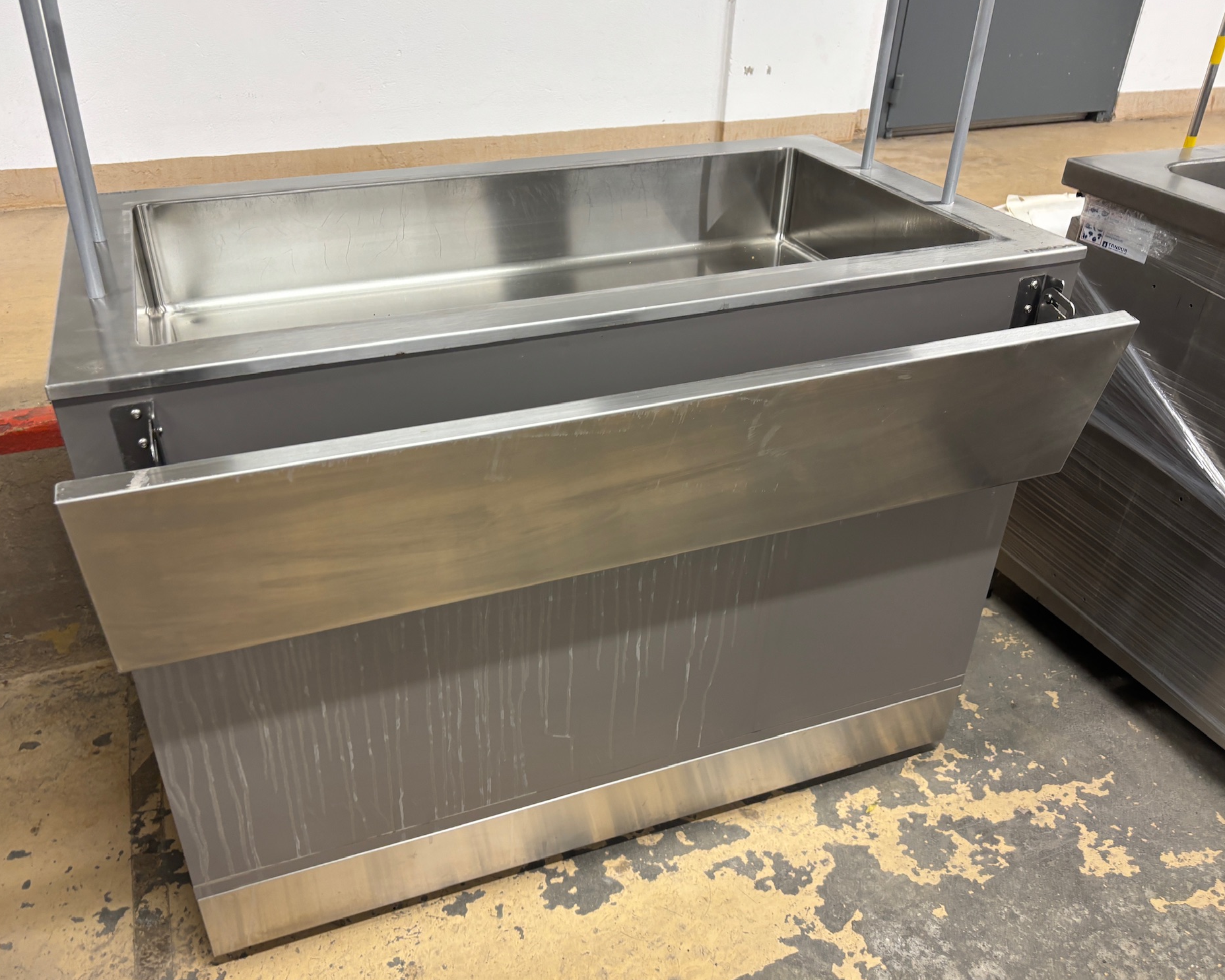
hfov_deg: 62.2
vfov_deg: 51.5
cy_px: 488
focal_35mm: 28
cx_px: 574
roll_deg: -4.0
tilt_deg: -26.7
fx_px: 1015
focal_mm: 5.96
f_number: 1.6
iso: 100
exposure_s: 1/50
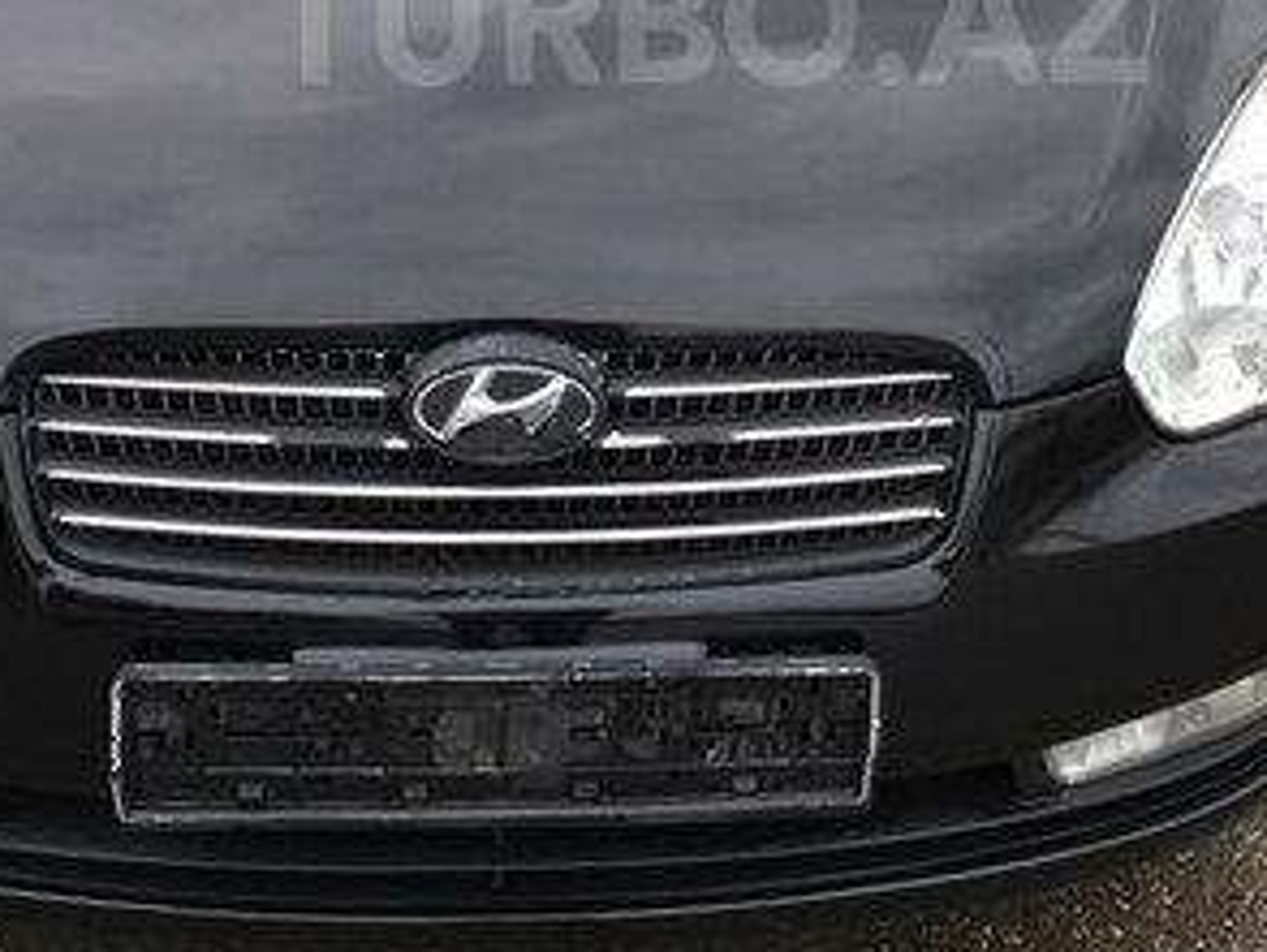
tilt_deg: -20.6
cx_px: 707
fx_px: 2381
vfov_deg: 21.9
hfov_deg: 29.8
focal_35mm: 65
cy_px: 19
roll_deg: -1.3
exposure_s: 1/173
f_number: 2.2
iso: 25
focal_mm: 4.15
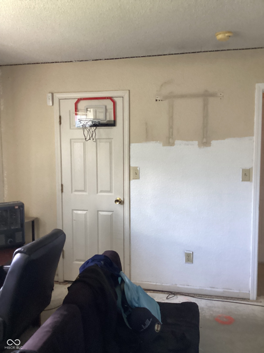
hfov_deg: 45.4
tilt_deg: -5.8
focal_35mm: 31
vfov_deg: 58.4
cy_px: 176
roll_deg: +0.0
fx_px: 315
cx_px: 132
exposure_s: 1/60
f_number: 2.4
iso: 250
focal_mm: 3.3
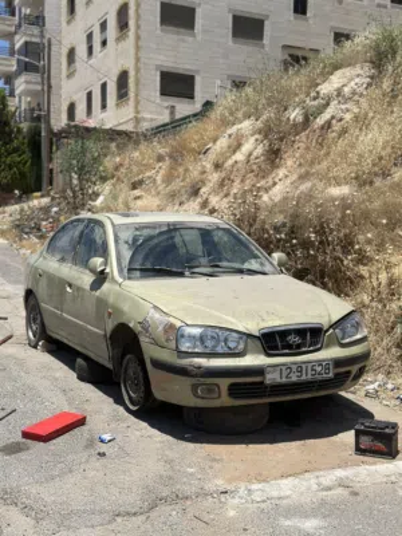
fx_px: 743
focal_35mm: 48
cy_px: 268
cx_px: 201
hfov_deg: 30.3
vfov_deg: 39.7
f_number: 1.78
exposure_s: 1/8929
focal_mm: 6.86
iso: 100
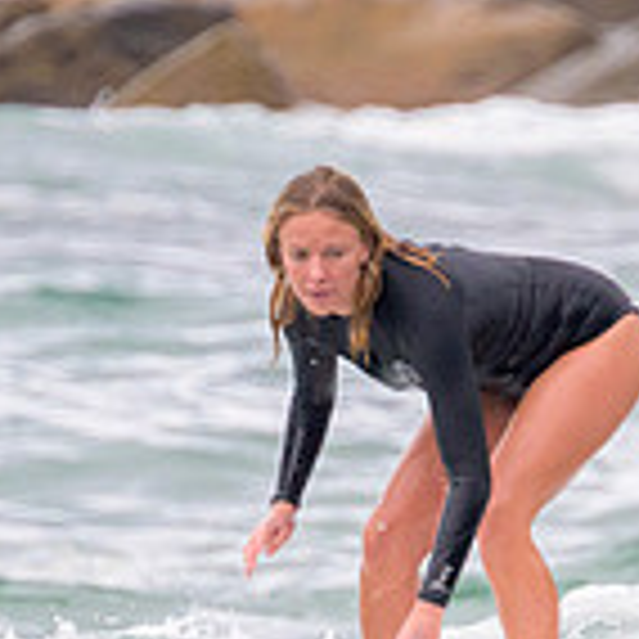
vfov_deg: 0.6
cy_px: 708
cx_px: 464
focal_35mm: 2961
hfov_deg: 0.6
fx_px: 61840
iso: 1600
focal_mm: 800
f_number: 11
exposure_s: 1/1250
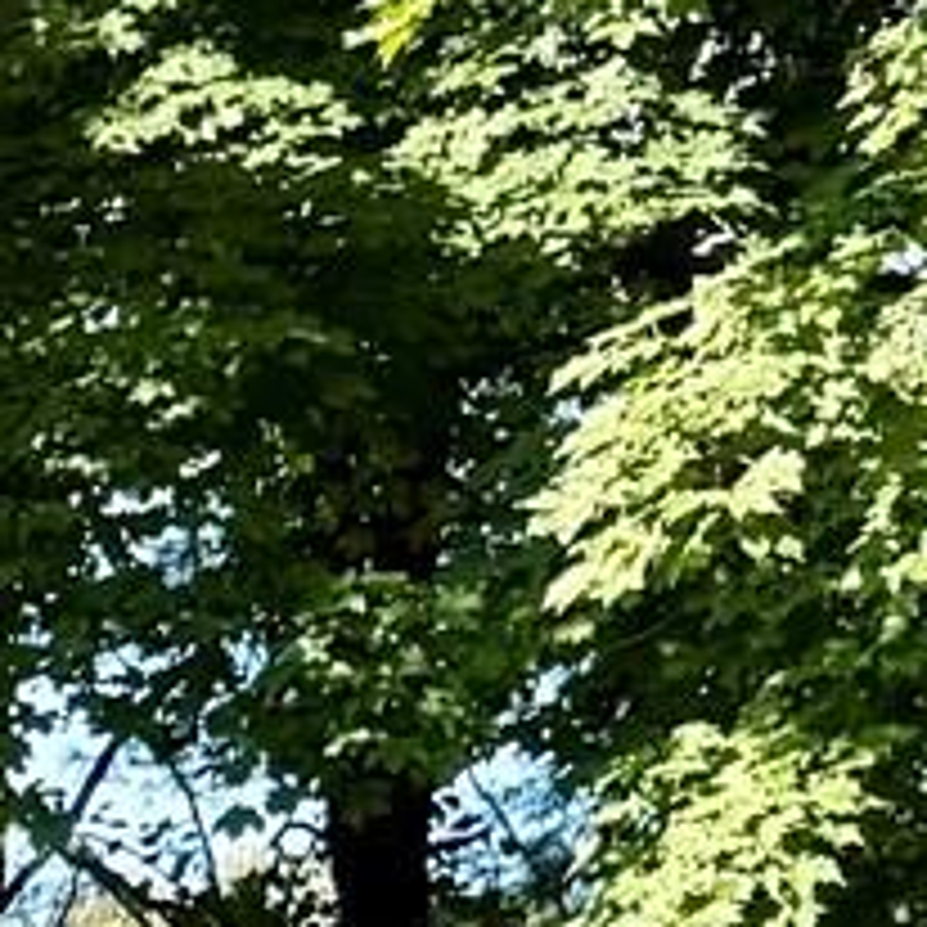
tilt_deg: +0.6
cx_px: -2020
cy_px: 1746
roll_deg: -1.4
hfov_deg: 7.2
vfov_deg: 8.0
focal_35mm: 211
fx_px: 6393
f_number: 1.78
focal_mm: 6.76
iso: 80
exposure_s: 1/683
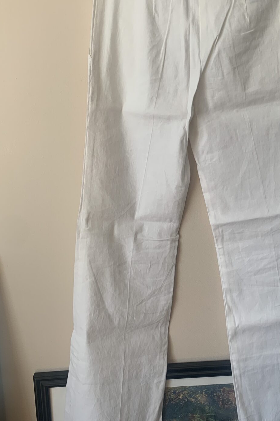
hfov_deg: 32.9
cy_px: 180
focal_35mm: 40
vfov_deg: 48.3
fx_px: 467
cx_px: 201
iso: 25
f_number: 1.8
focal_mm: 4.25
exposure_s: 1/121
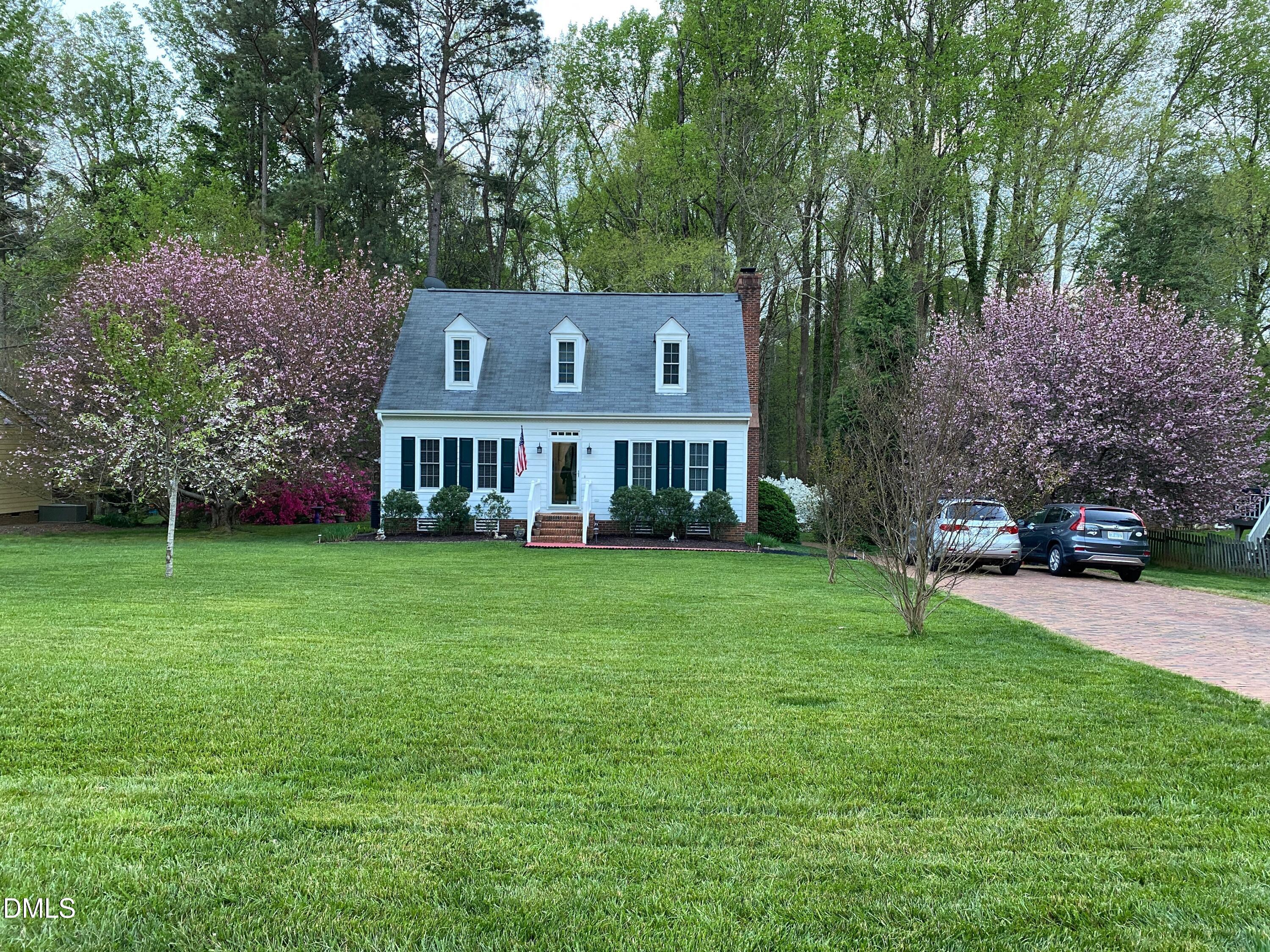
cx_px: 635
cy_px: 476
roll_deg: -0.9
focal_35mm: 26
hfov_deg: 67.3
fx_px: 954
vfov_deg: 53.1
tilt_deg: -2.5
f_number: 1.8
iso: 125
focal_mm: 4.25
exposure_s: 1/95
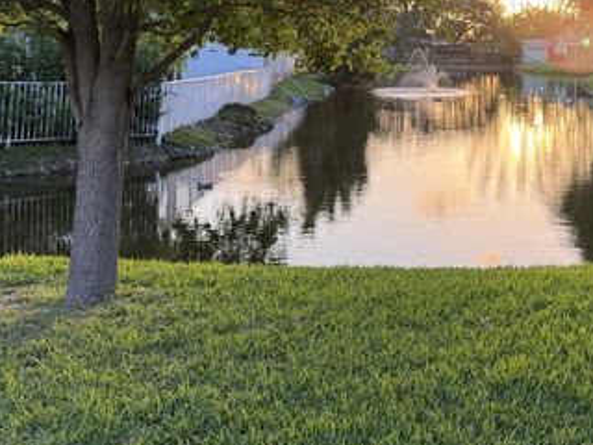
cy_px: 13
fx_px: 822
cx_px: 560
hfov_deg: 36.6
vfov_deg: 28.6
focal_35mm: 48
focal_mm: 6.76
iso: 100
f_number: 1.78
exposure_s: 1/332
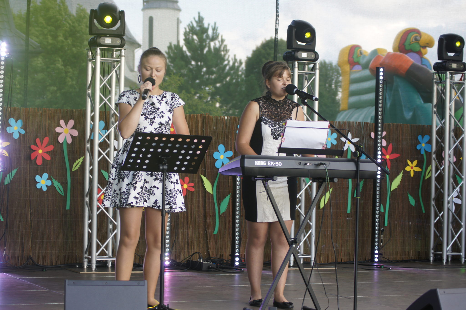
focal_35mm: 82
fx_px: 1068
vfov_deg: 16.6
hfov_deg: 24.6
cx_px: 233
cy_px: 155
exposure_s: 1/125
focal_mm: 55
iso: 200
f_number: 4.5
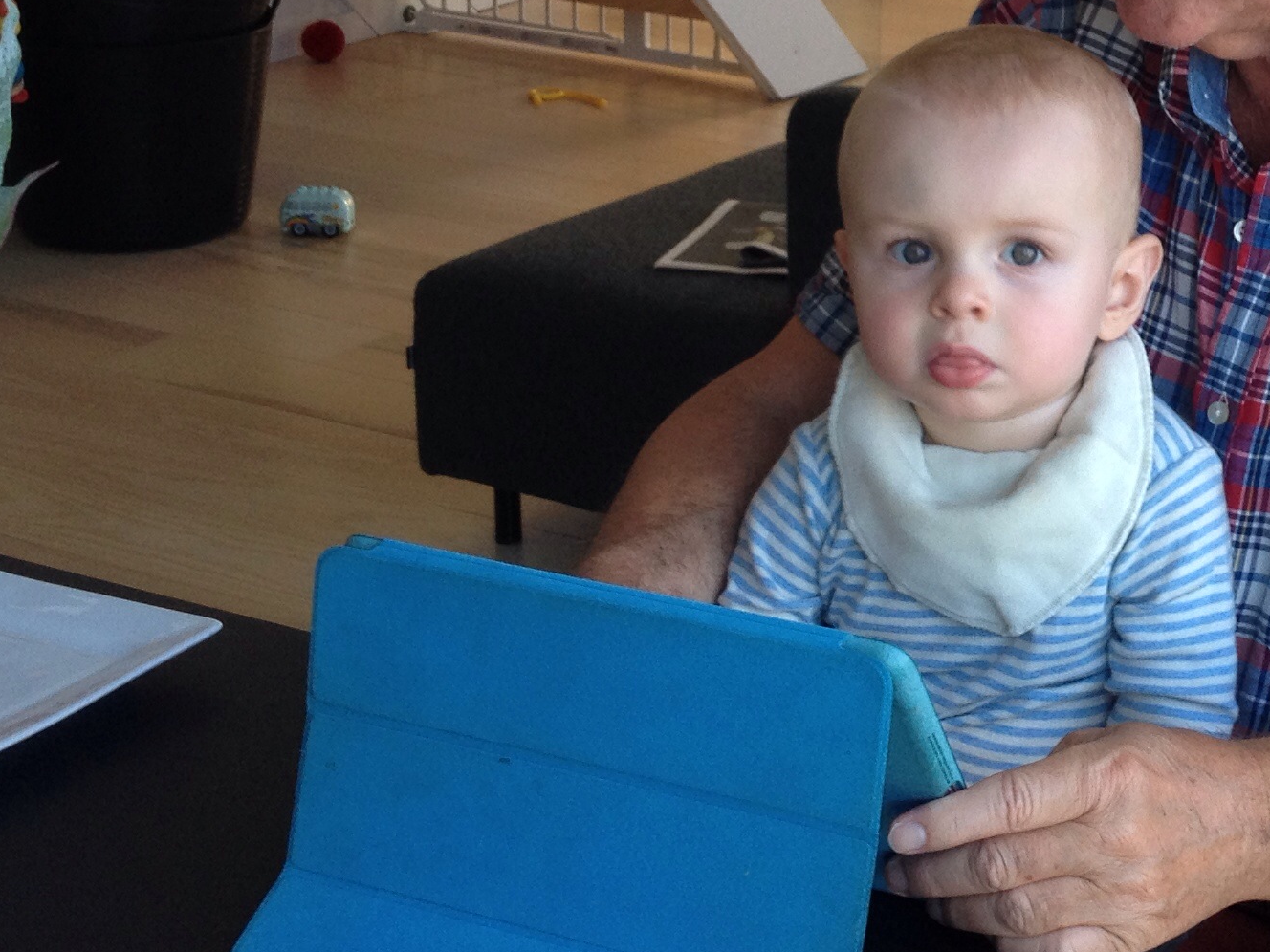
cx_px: 1172
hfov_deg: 22.2
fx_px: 3155
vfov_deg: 17.1
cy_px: 286
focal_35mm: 86
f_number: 2.4
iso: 50
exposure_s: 1/60
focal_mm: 4.28
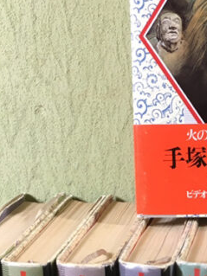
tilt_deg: -15.9
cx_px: 248
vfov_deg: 20.8
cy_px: 225
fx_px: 742
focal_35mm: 93
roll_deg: +0.9
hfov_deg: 15.3
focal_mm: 4.15
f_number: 2.2
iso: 64
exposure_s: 1/30
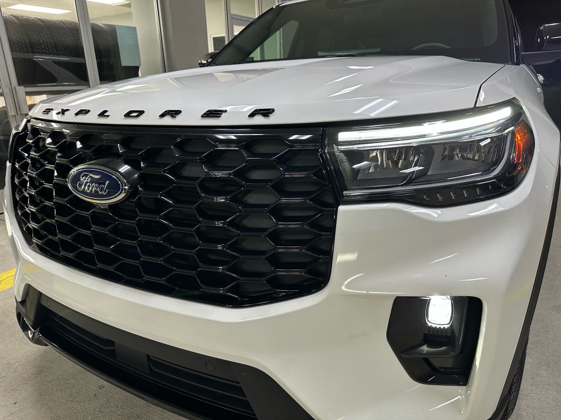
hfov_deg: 71.6
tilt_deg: -17.7
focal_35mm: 24
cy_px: 210
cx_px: 280
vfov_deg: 56.8
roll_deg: +1.9
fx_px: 389
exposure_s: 1/44
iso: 160
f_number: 1.78
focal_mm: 6.86
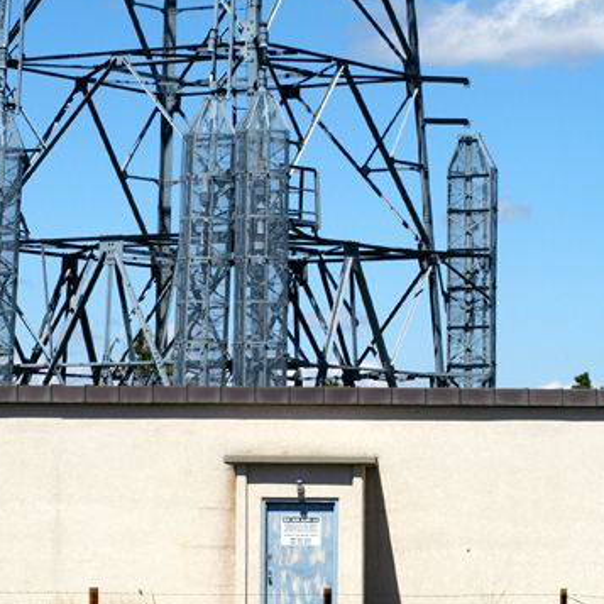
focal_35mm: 175
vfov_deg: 10.0
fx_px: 3455
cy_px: 375
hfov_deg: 10.0
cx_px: 321
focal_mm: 70
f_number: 11
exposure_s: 1/500
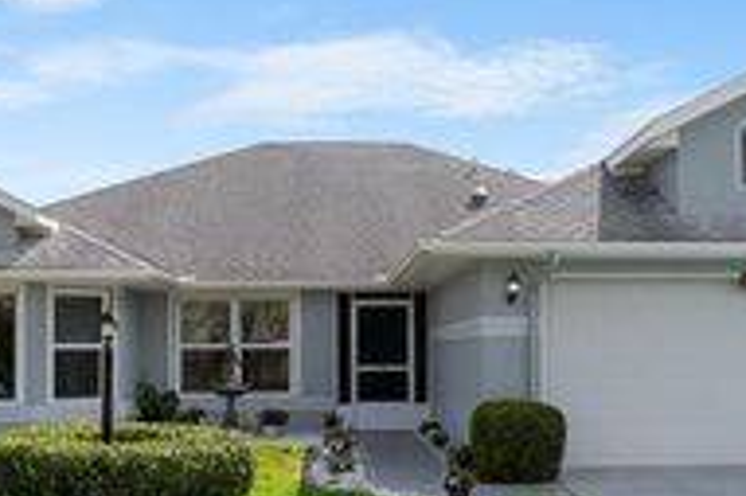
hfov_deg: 36.3
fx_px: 1139
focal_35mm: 55
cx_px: 391
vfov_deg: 24.5
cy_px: 310
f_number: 8
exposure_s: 1/1000
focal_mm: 14
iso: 320
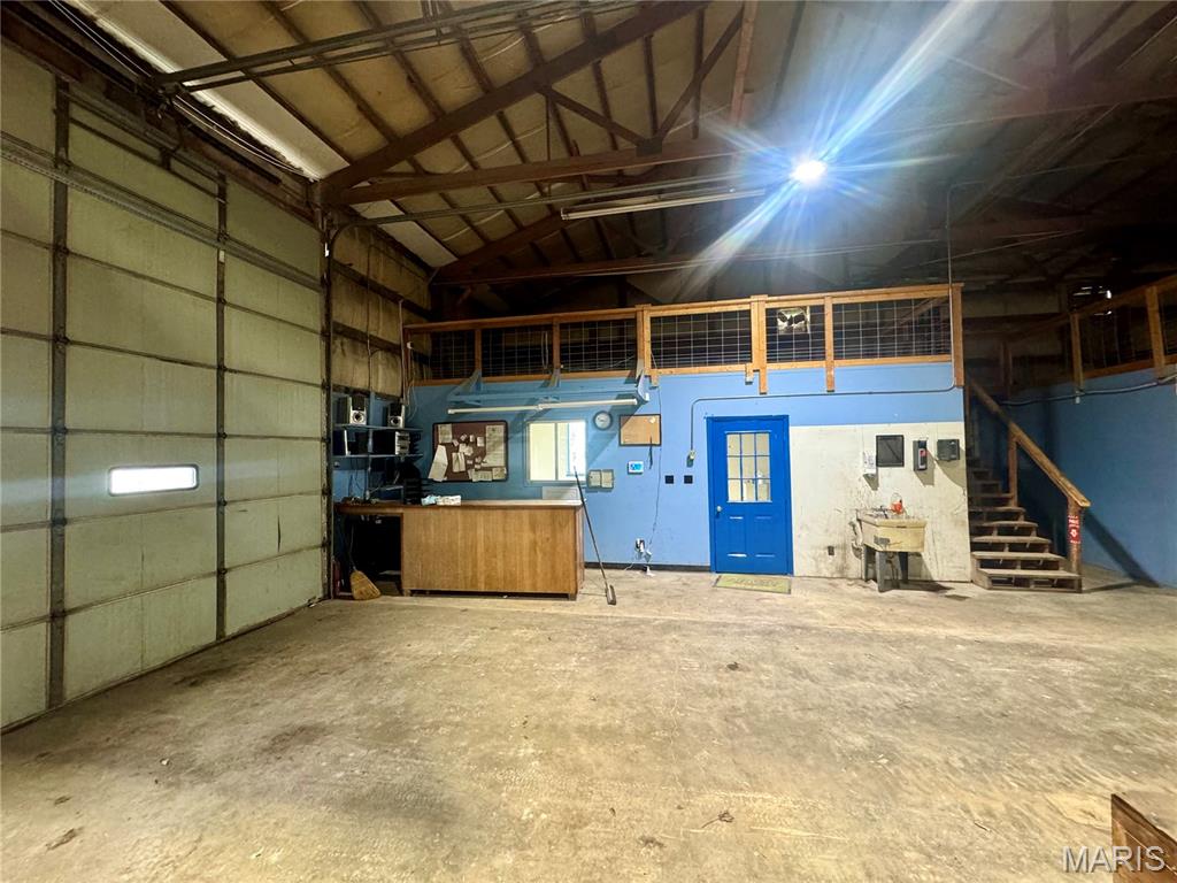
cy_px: 442
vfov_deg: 85.7
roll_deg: +0.7
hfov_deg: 102.1
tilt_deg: +1.2
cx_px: 588
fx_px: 476
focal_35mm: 14
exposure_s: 1/60
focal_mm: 2.22
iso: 400
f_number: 2.2
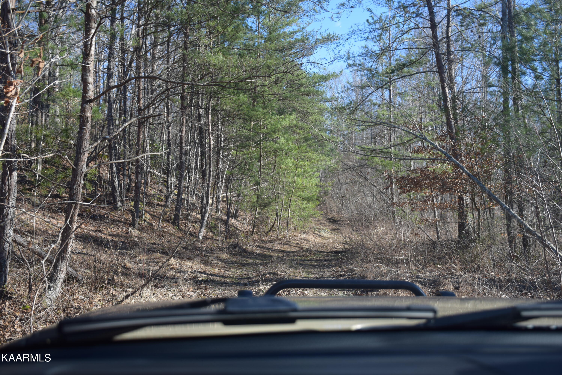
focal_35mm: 36
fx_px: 562
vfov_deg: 36.9
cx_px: 281
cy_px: 188
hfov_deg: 53.1
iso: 200
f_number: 3.8
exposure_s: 1/500
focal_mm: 24
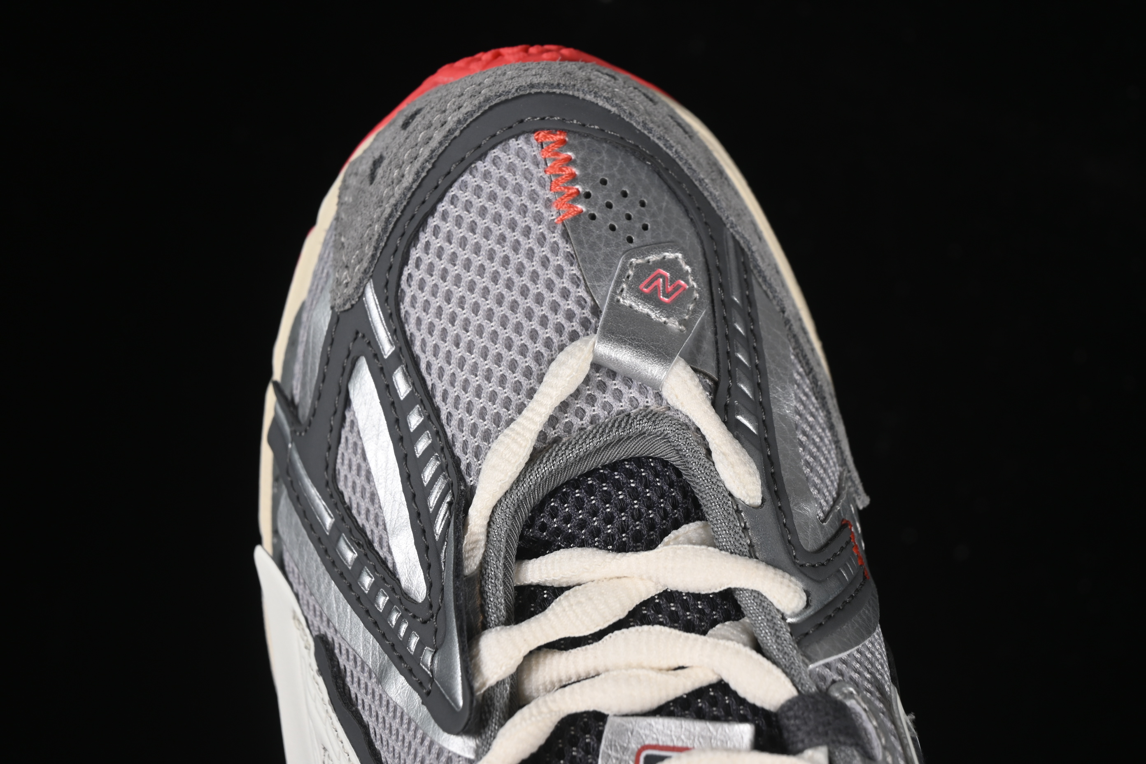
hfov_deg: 27.0
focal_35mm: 75
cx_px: 573
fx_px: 2387
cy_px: 382
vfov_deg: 18.2
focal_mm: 50
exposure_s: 1/80
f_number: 7.1
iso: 160
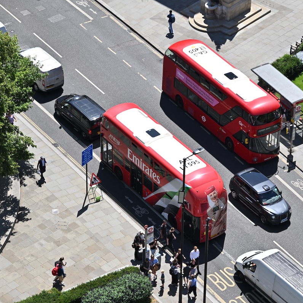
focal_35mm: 141
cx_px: 186
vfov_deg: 12.4
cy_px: 152
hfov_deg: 12.4
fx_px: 1396
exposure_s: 1/320
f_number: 7.1
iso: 100
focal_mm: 110
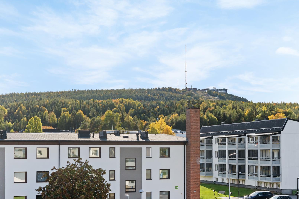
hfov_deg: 32.3
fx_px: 515
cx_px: 175
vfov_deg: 21.9
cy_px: 112
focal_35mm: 62
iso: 640
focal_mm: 35
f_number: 7.1
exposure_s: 1/2500
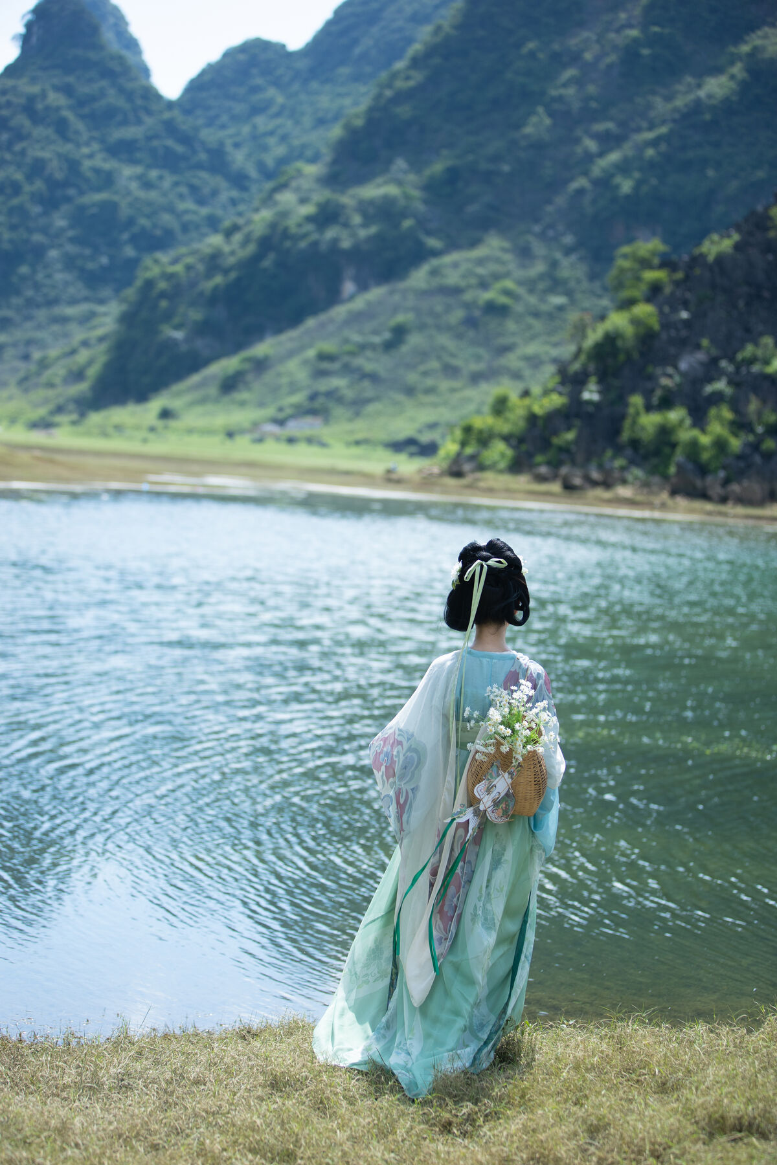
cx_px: 388
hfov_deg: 19.5
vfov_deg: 28.8
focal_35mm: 70
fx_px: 2266
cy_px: 582
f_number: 2.8
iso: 100
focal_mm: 70
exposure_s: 1/1250
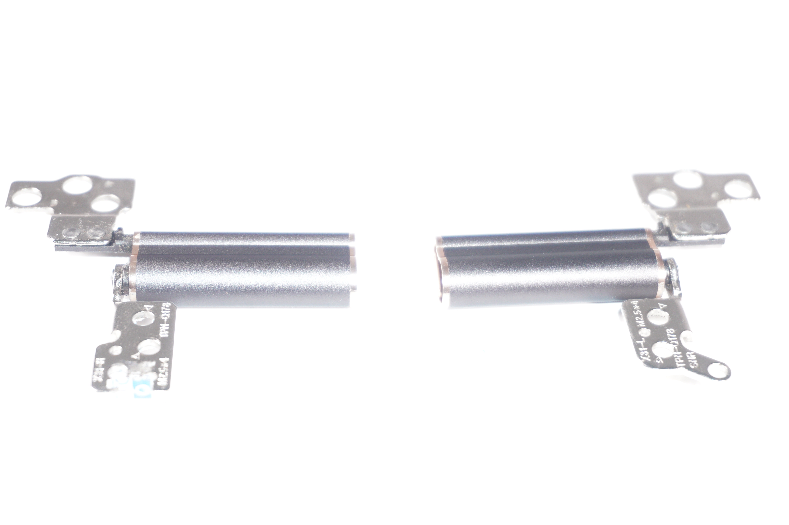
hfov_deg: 27.0
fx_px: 1642
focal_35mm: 75
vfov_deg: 18.1
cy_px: 262
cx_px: 394
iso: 800
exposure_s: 1/160
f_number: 5.6
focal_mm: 50
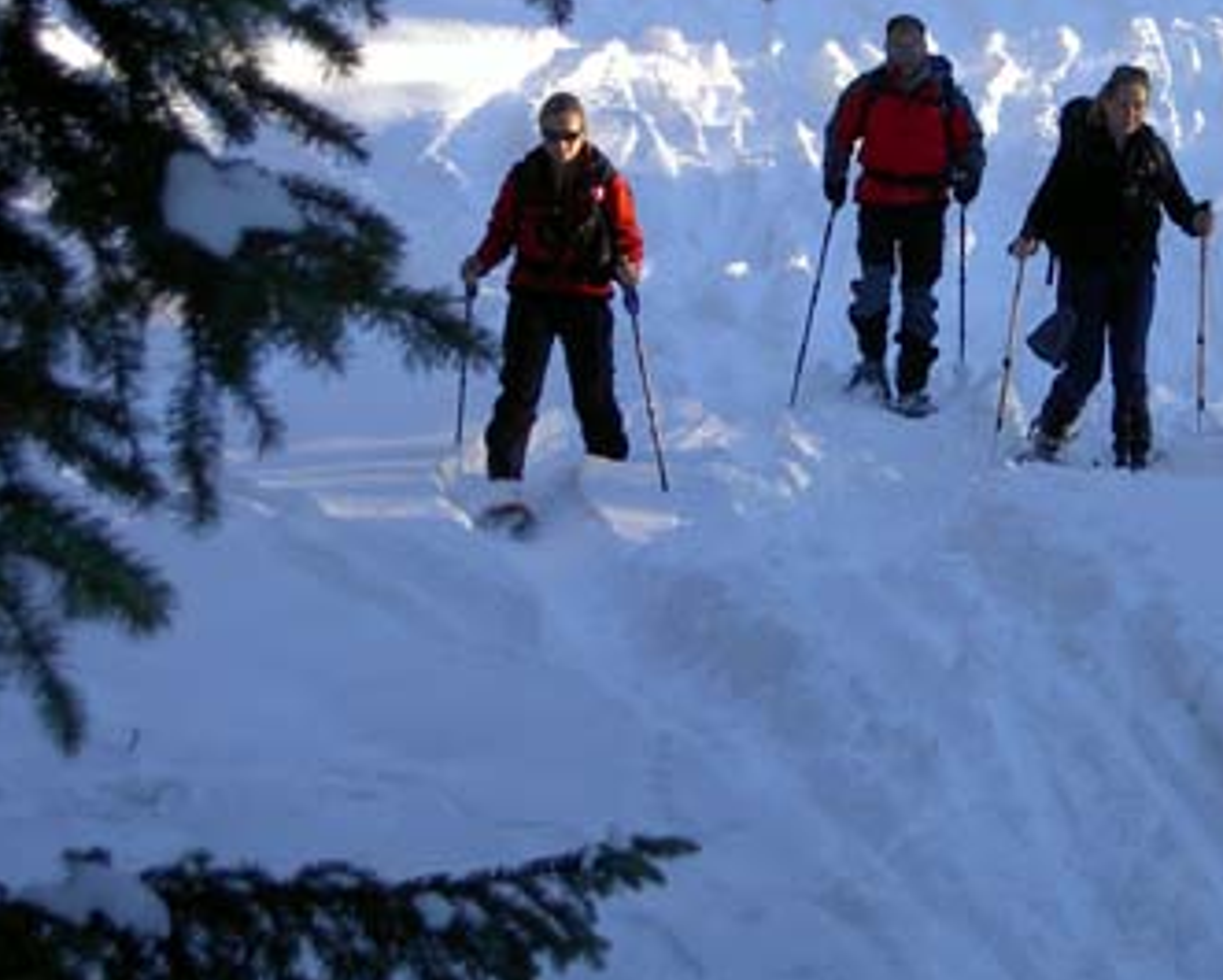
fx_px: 4055
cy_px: 338
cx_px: 950
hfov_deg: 17.0
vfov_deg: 13.7
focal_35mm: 112
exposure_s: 1/160
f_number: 3.7
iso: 100
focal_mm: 14.2
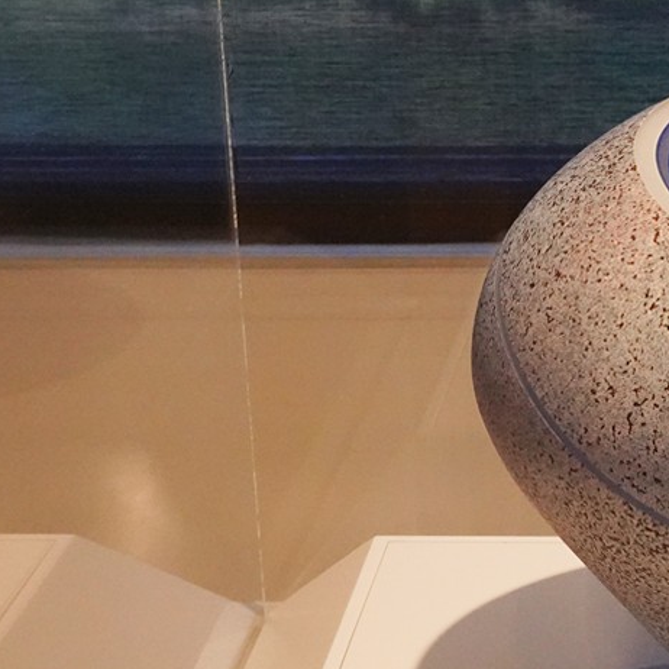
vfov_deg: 13.9
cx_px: 831
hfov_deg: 13.5
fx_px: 2733
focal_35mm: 125
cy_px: 558
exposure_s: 1/100
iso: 6400
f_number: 14
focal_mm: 34
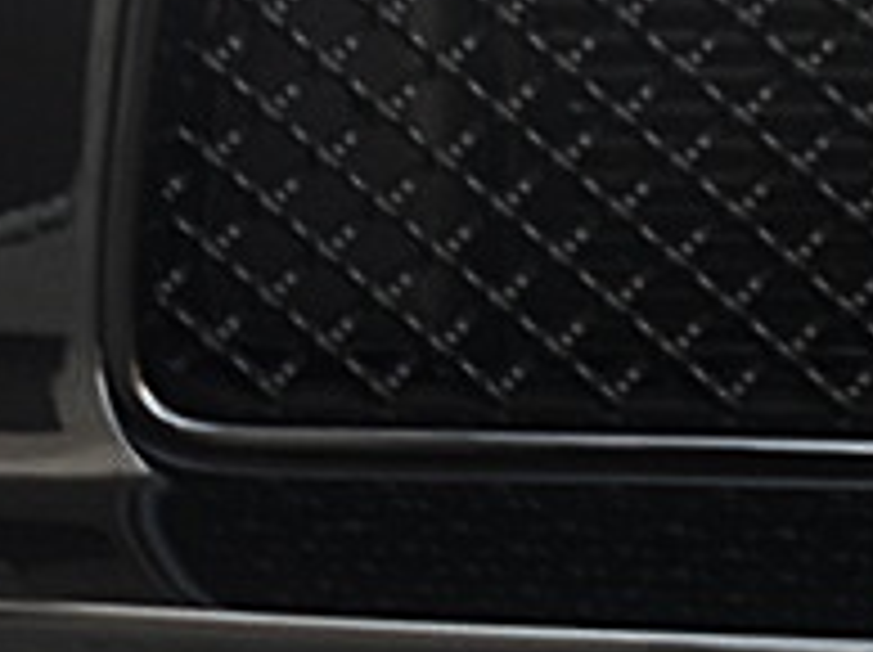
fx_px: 2997
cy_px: 504
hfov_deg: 16.5
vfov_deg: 12.4
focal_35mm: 119
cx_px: 216
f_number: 2.8
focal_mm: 6.3
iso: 100
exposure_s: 1/60
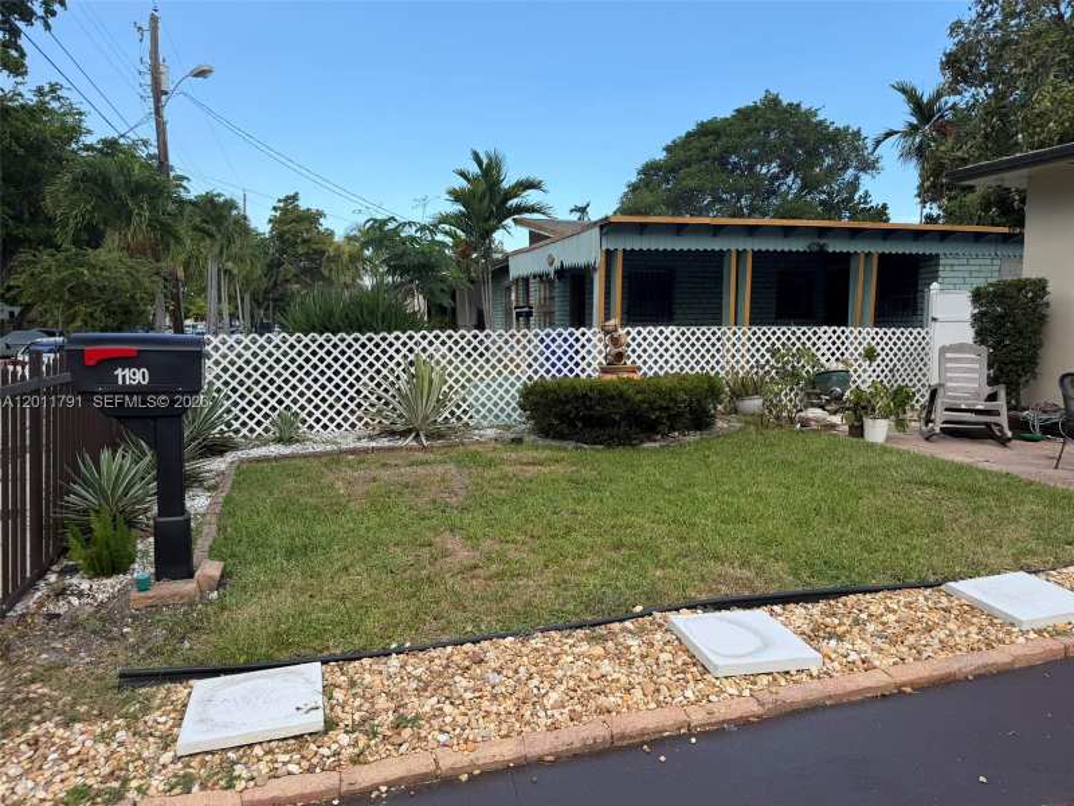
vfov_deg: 56.8
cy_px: 403
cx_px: 537
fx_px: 745
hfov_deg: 71.6
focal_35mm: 24
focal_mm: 6.76
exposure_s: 1/1337
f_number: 1.78
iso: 80
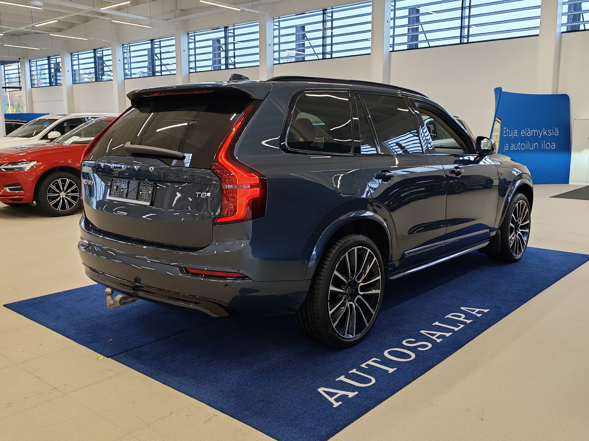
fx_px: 562
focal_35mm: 33
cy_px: 220
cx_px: 294
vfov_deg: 42.9
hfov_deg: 55.4
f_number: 1.9
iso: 192
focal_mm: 6.12
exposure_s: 1/100
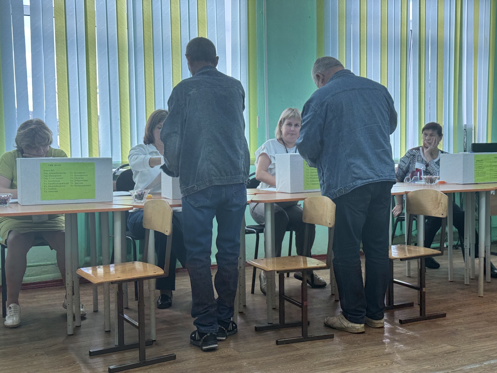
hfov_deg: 39.7
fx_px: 689
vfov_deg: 30.3
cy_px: 186
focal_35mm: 48
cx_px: 248
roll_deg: +1.4
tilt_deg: -3.5
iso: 50
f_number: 1.78
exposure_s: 1/147
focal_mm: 6.76
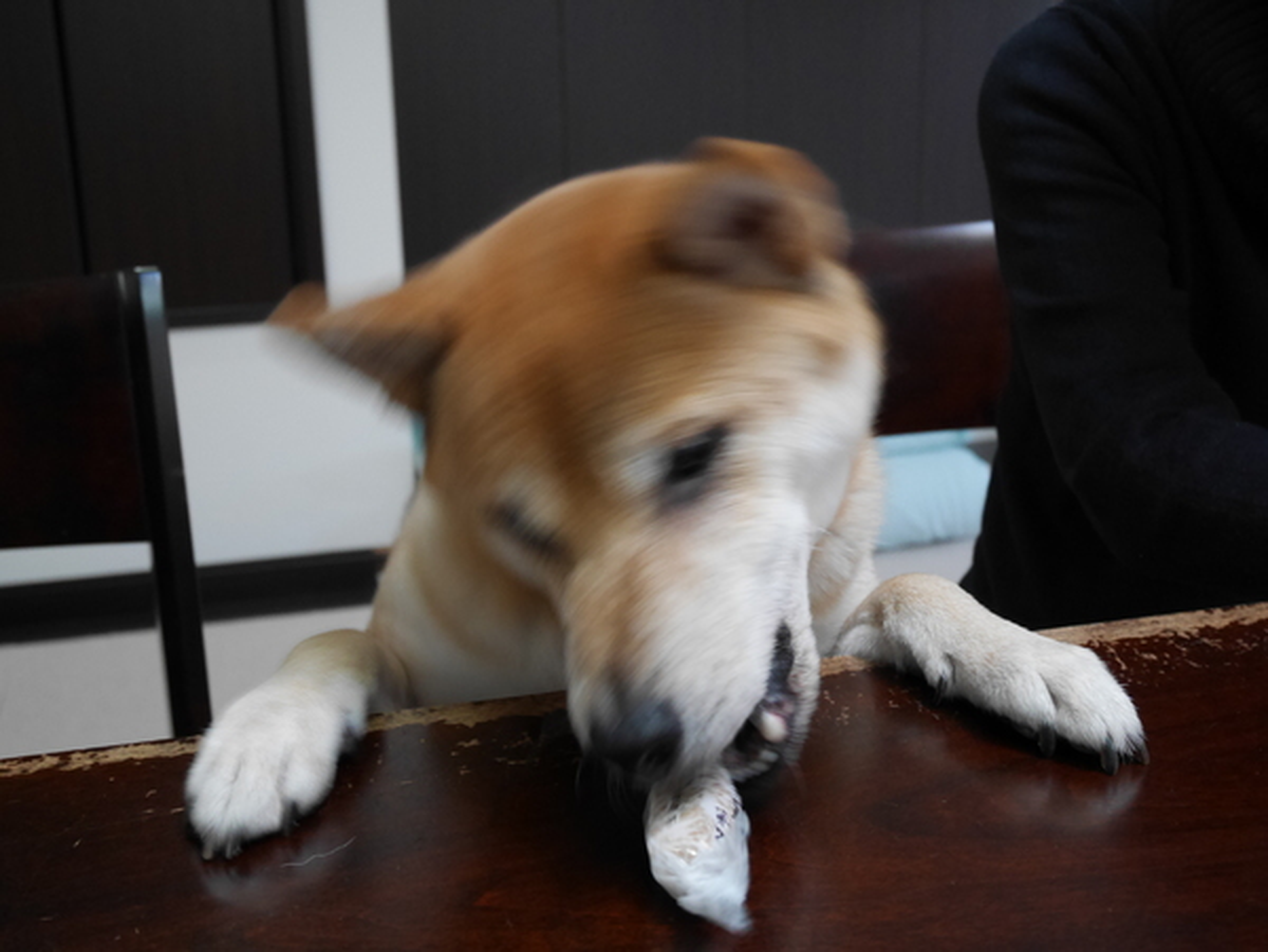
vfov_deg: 34.4
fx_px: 1540
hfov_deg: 44.8
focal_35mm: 42
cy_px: 476
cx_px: 634
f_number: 4.7
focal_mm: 21
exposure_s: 1/60
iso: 1600
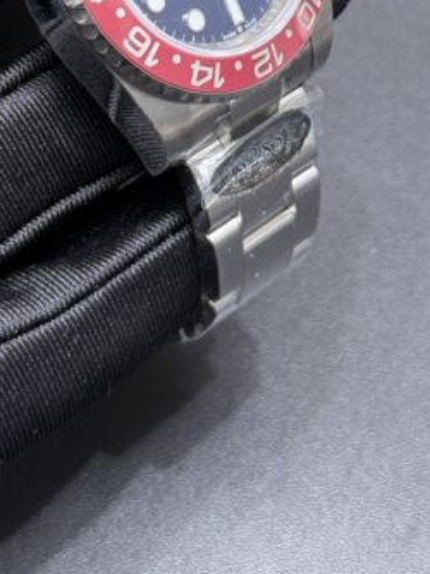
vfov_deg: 16.6
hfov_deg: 12.9
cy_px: -69
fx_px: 1907
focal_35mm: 115
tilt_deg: -50.9
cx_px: 163
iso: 125
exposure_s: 1/50
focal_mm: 6.76
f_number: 1.78
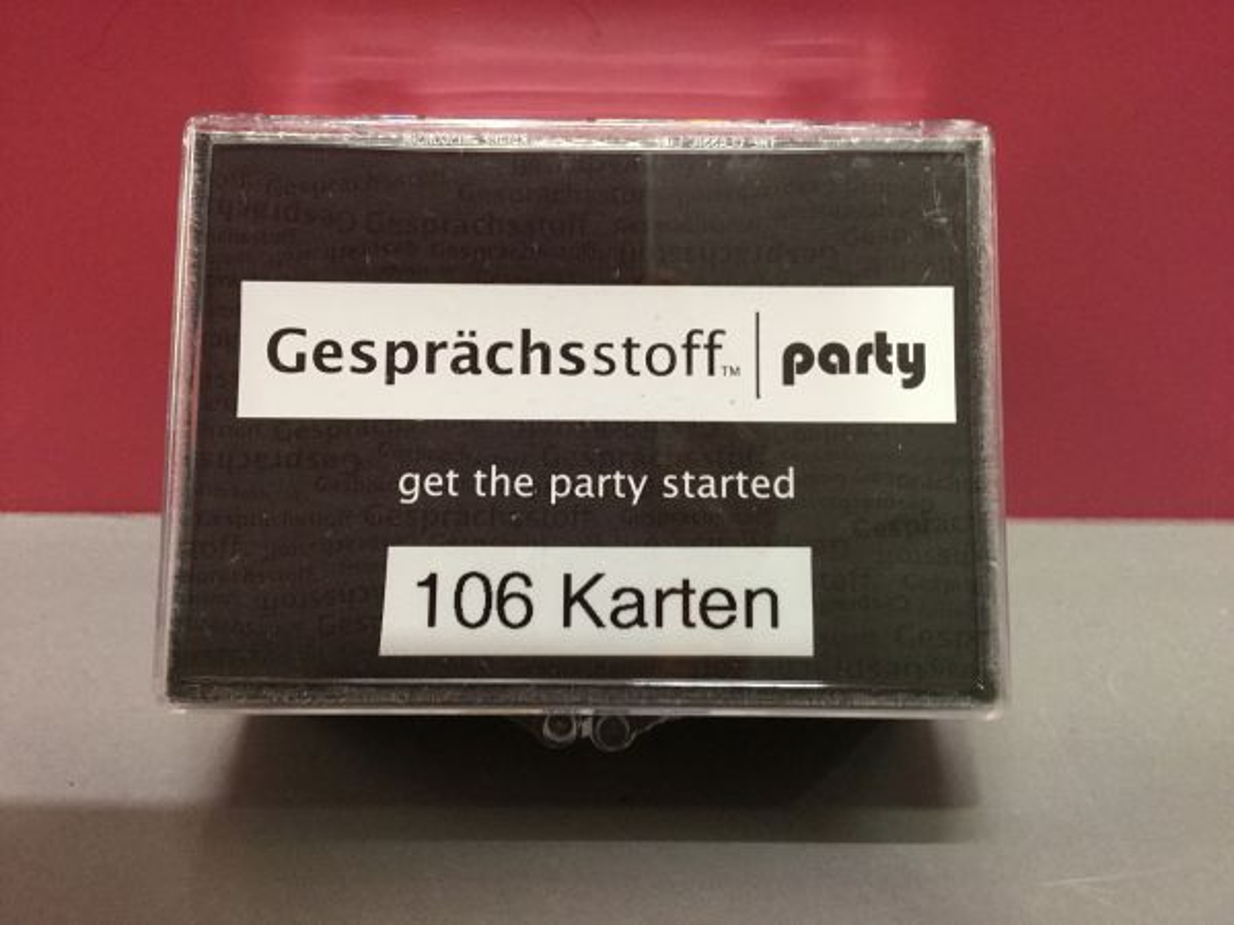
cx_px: 617
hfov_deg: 58.4
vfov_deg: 45.4
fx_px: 1105
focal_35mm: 31
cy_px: 462
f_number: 2.4
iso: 160
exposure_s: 1/33
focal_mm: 3.3
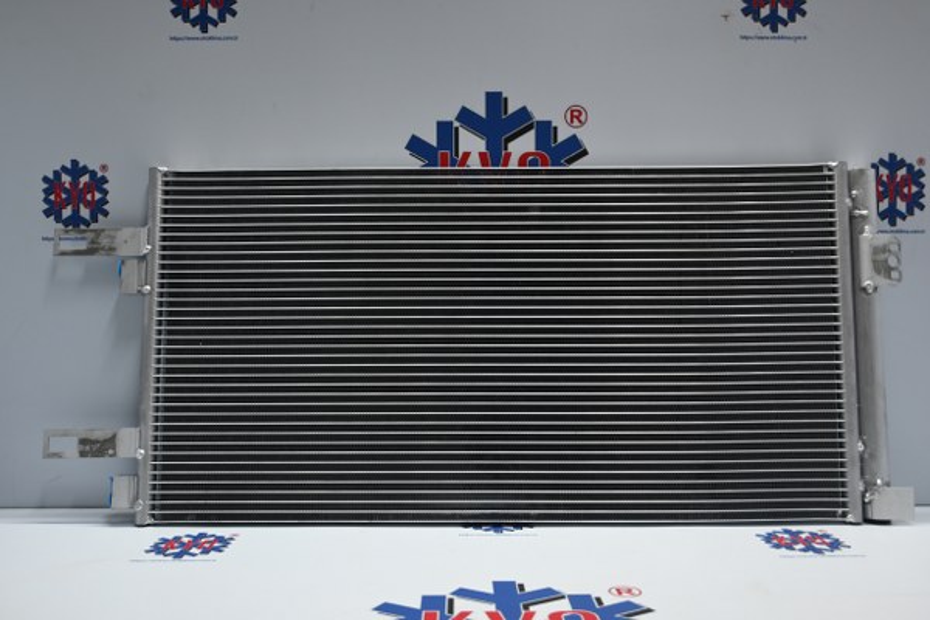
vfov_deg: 40.8
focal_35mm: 32
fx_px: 833
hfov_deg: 58.3
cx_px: 465
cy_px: 310
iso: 250
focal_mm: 21.5
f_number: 4
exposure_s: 1/30
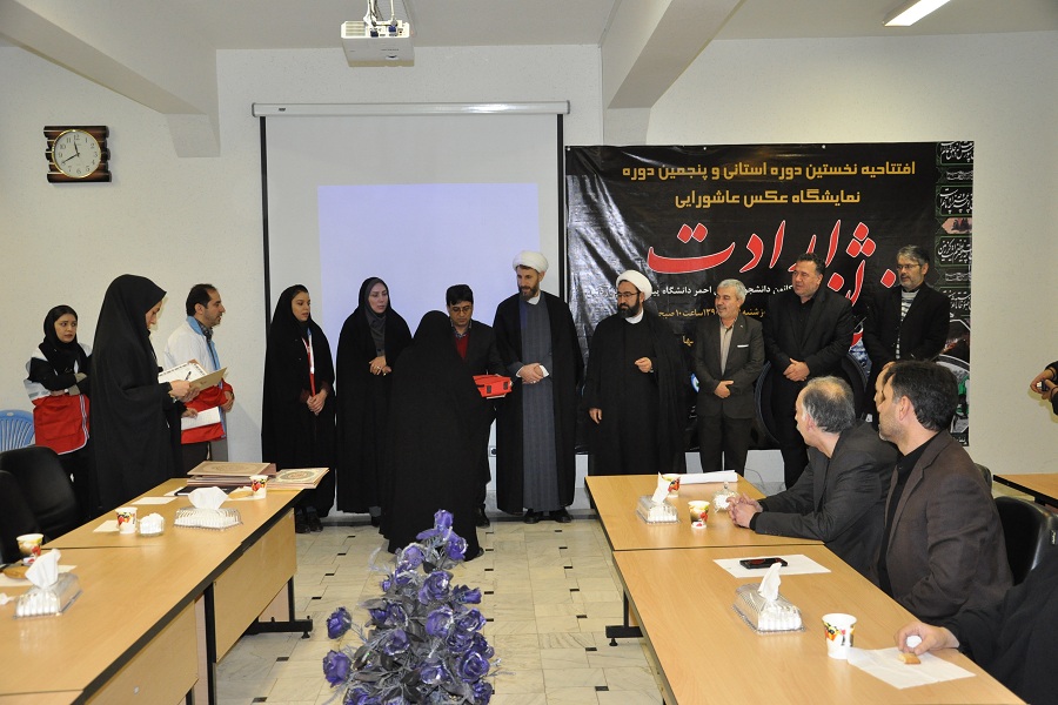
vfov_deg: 36.9
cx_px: 529
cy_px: 352
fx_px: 1058
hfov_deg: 53.1
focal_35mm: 36
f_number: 4.5
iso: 1250
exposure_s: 1/60
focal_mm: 24
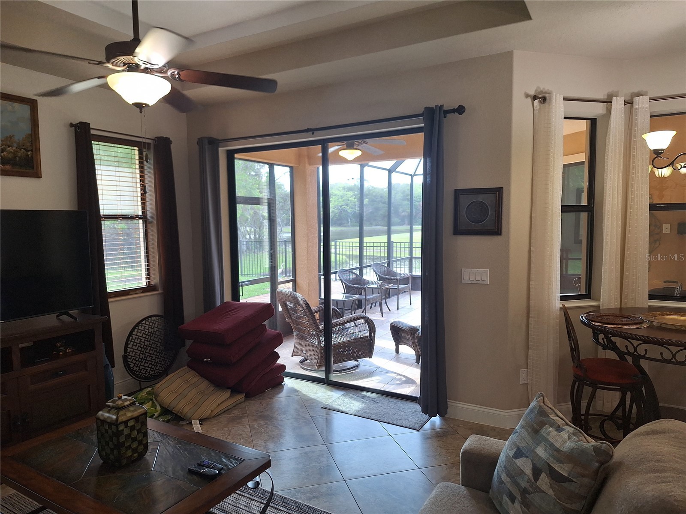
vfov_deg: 58.9
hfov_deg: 73.9
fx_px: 456
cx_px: 343
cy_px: 257
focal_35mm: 23
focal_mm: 5.54
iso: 80
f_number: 1.8
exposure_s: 1/120
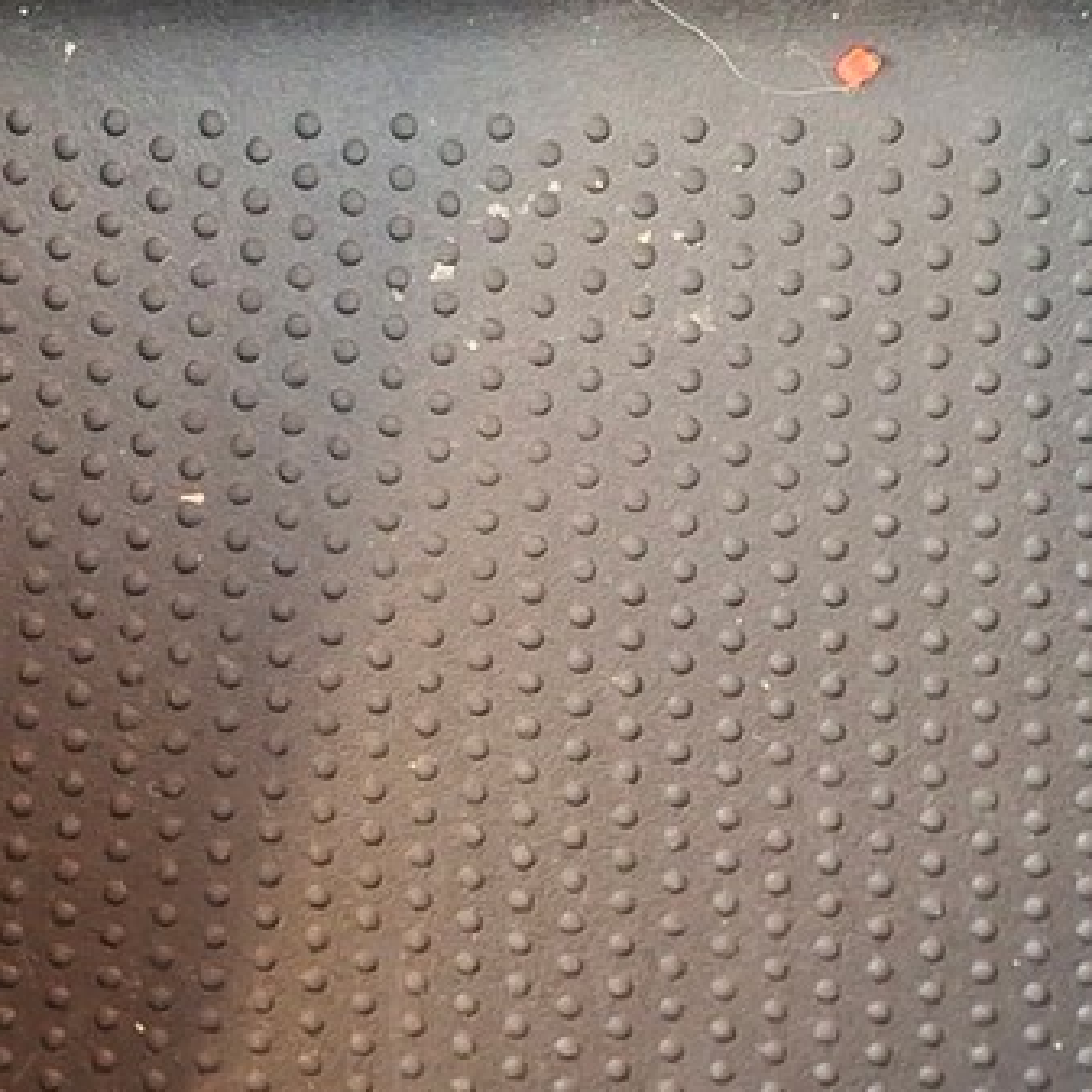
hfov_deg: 16.6
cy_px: 985
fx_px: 3747
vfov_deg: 16.4
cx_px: 463
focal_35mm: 105
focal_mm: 4.69
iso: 500
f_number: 1.8
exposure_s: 1/25
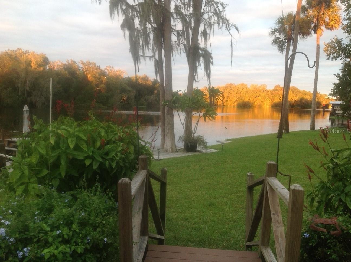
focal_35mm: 35
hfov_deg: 52.7
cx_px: 176
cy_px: 131
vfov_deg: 40.6
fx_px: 354
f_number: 2.4
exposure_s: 1/40
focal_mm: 4.28
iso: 64
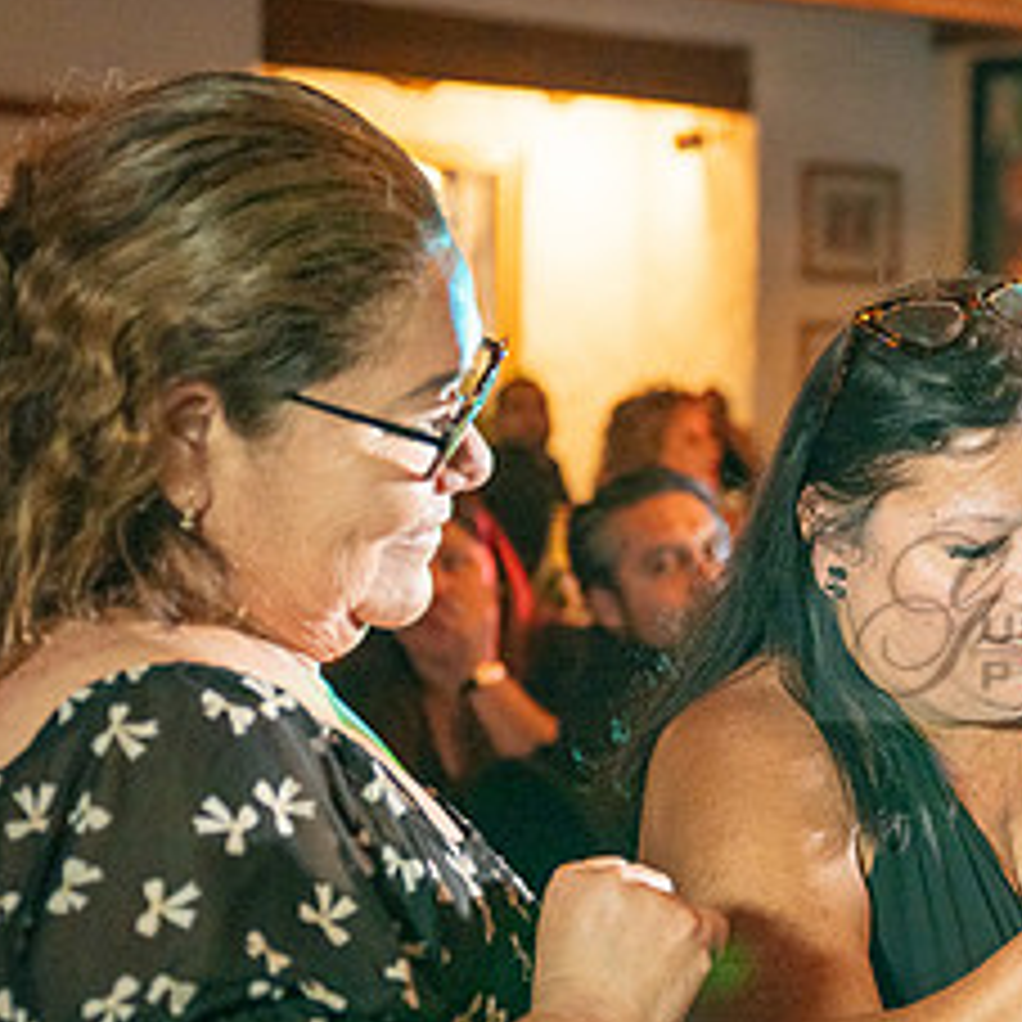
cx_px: 1207
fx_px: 2973
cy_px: 615
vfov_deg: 19.5
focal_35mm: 89
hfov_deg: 18.5
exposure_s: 1/160
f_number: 2.8
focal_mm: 41
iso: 1600
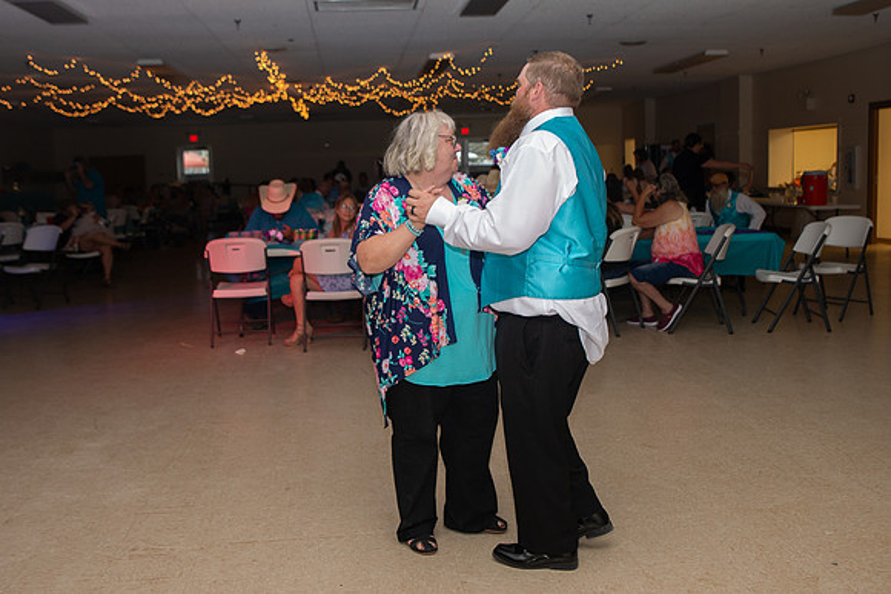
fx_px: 850
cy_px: 268
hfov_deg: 55.3
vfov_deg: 38.5
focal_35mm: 34
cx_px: 446
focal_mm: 26
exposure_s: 1/125
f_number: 3.5
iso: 800
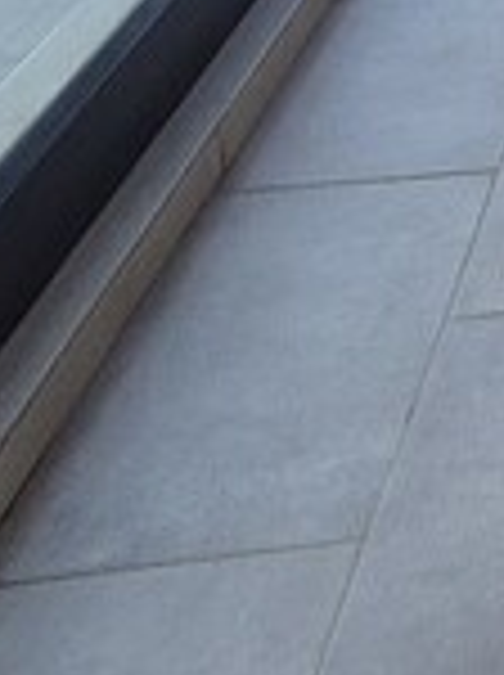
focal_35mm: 89
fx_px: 1733
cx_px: 1314
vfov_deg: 19.0
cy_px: -369
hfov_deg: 12.1
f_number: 2.2
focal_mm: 2.2
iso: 50
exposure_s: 1/385
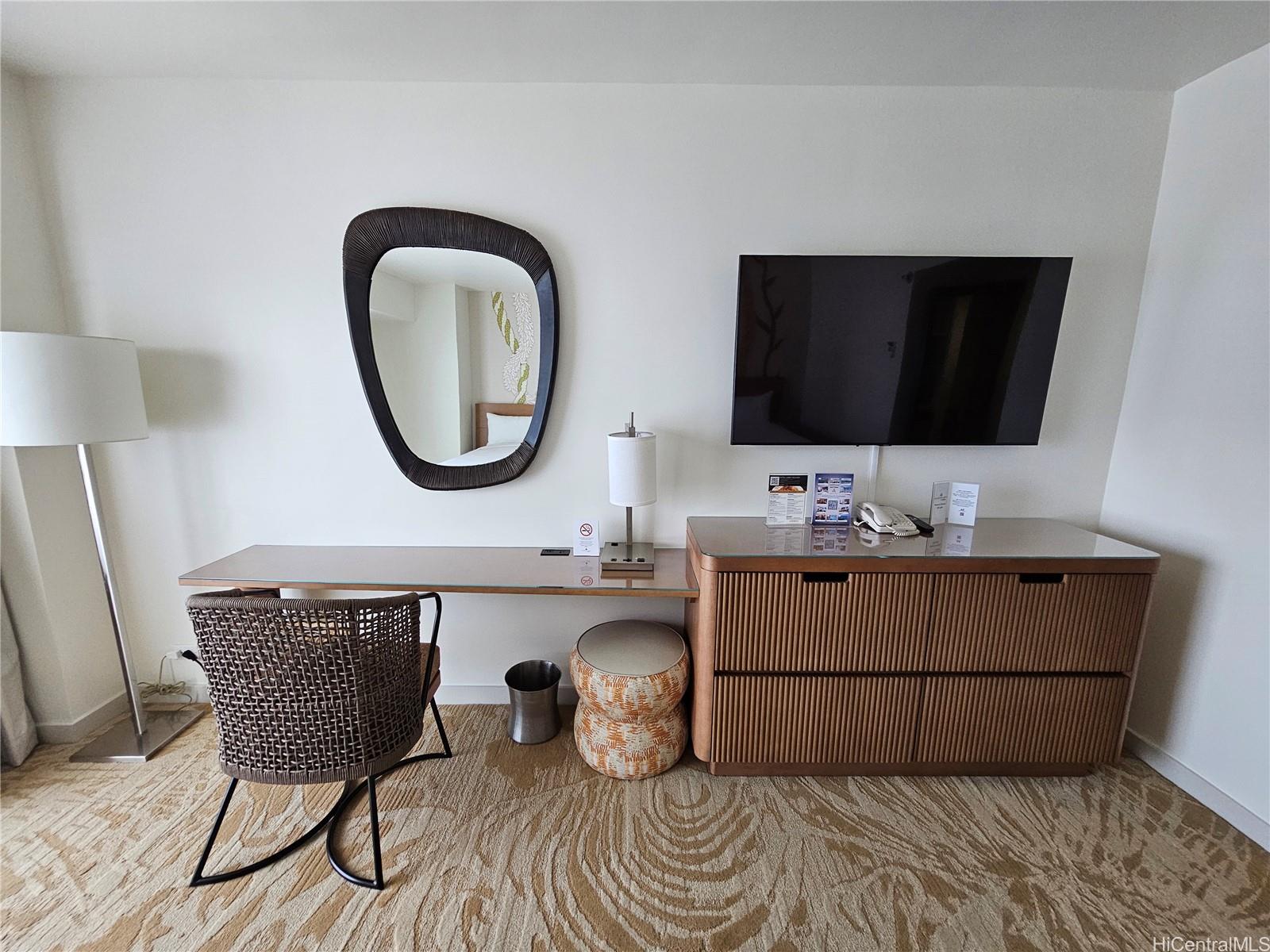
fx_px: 477
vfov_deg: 89.9
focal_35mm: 13
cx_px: 635
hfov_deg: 106.2
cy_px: 476
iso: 250
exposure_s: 1/77
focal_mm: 2.2
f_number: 2.2
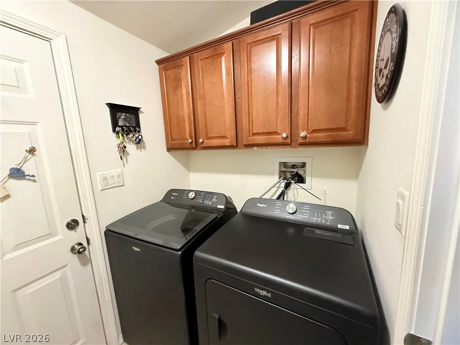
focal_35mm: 14
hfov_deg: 102.1
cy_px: 172
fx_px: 186
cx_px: 230
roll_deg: +2.1
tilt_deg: -9.5
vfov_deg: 85.7
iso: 800
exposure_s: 1/60
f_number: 2.2
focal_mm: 2.22
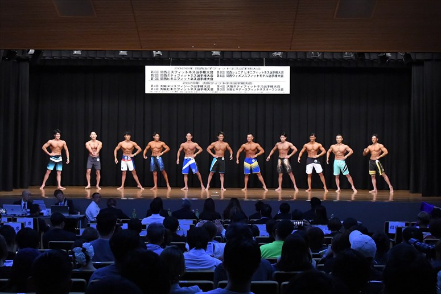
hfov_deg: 33.4
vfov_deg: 22.6
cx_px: 220
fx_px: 735
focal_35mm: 60
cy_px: 147
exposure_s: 1/400
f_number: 5.6
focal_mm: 40
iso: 8000
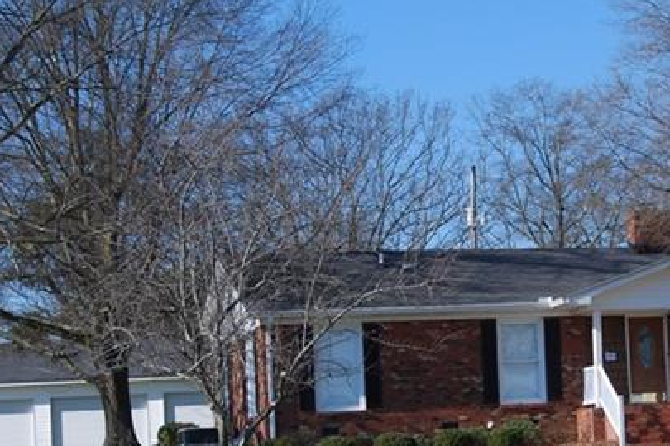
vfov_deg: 10.6
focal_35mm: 129
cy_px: 350
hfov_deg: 15.8
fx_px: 2401
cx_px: 541
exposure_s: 1/200
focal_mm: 34
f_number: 8
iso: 100
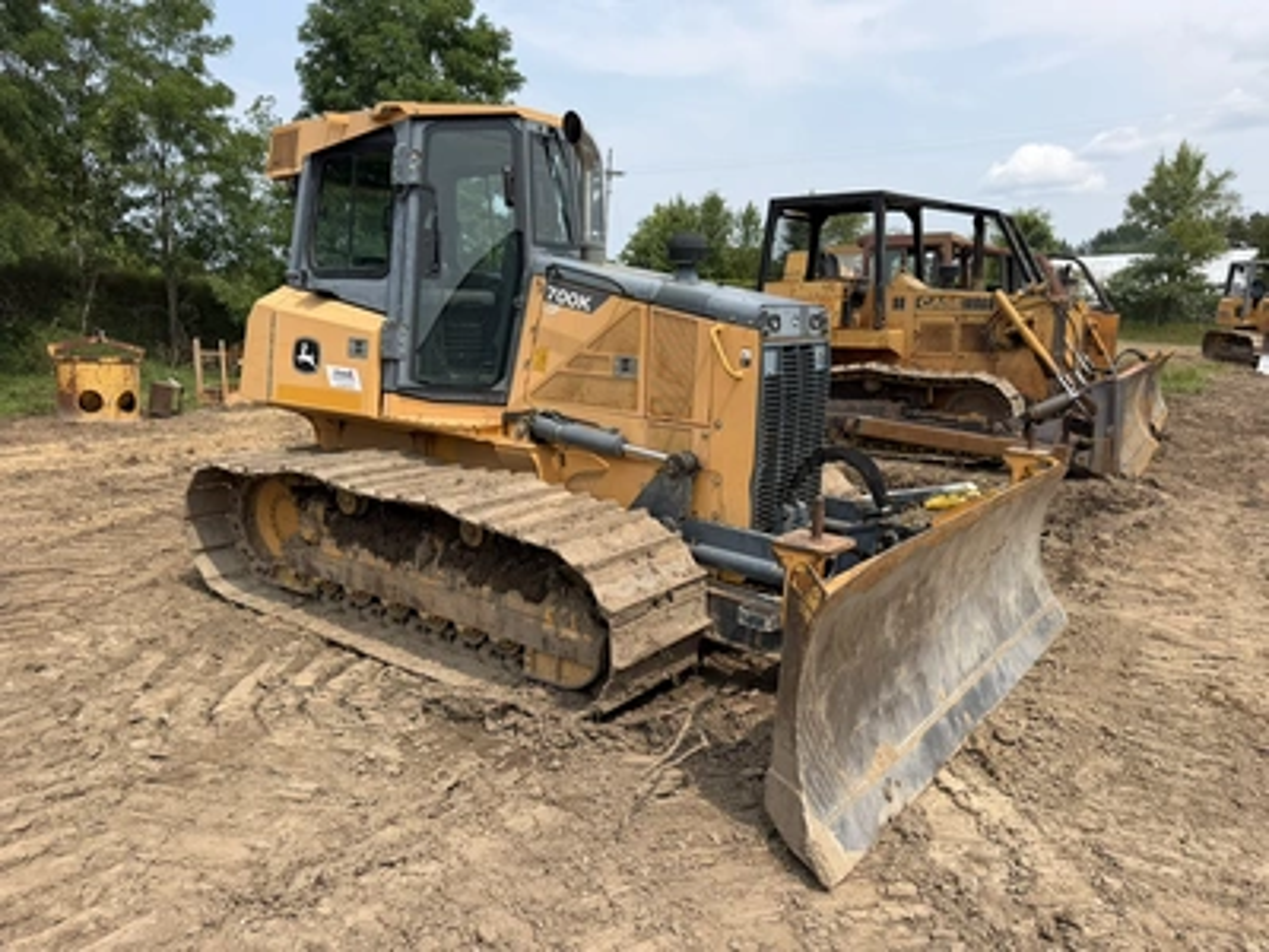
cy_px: 476
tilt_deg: -11.1
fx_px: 880
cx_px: 634
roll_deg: -0.4
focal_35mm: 24
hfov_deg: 71.6
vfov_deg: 56.8
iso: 80
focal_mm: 6.76
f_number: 1.78
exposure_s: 1/3279
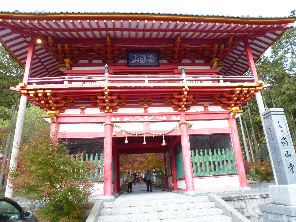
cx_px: 148
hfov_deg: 71.6
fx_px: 205
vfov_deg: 56.8
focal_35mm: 24
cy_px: 111
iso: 100
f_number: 3.5
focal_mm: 4.3
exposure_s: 1/125
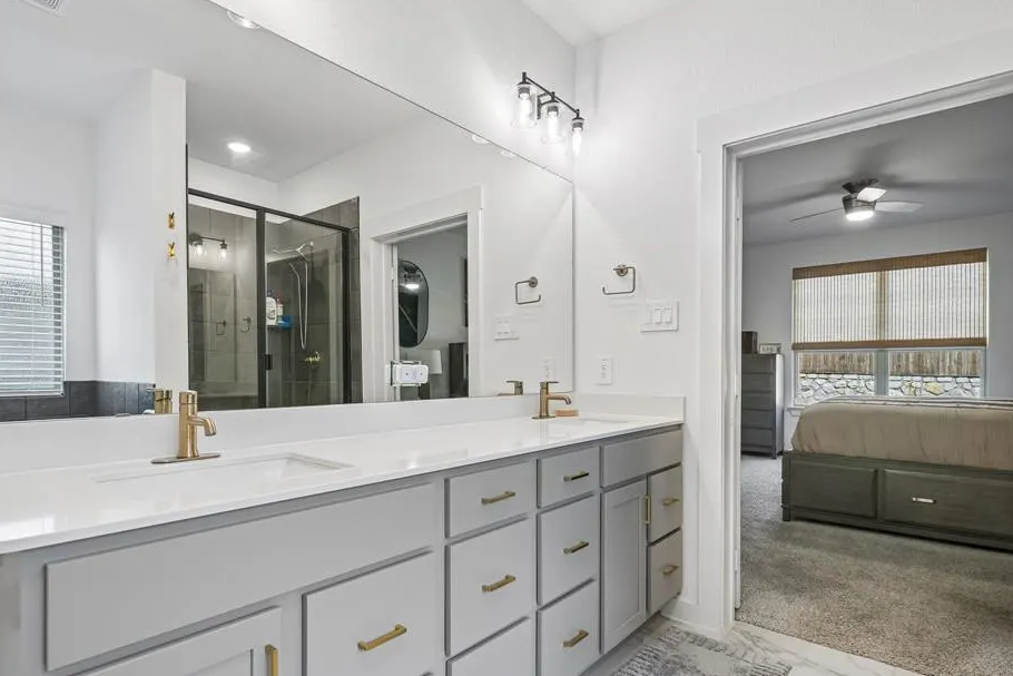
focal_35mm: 19
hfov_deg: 88.1
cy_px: 374
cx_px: 466
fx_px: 522
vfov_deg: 65.6
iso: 250
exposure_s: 1/30
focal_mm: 16.5
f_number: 9
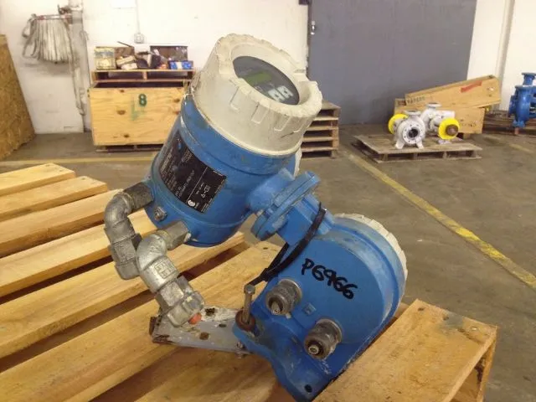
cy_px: 201
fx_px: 542
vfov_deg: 40.7
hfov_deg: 52.6
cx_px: 268
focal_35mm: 35
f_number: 2.4
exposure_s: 1/20
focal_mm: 4.28
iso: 160
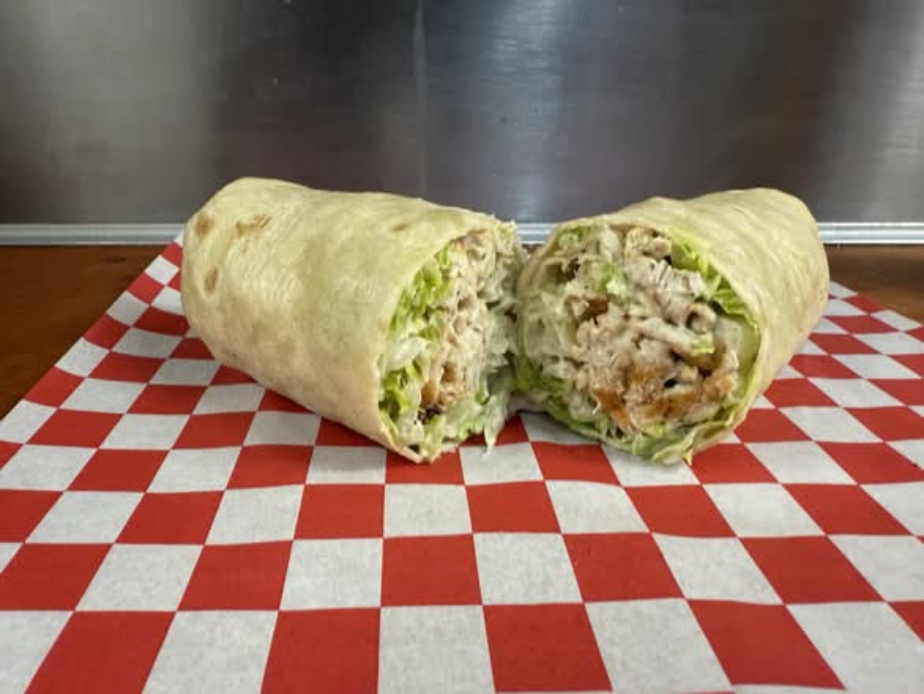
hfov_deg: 71.6
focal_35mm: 24
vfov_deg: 56.9
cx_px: 462
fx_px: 641
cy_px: 347
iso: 200
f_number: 2.2
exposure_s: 1/60
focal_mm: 2.22
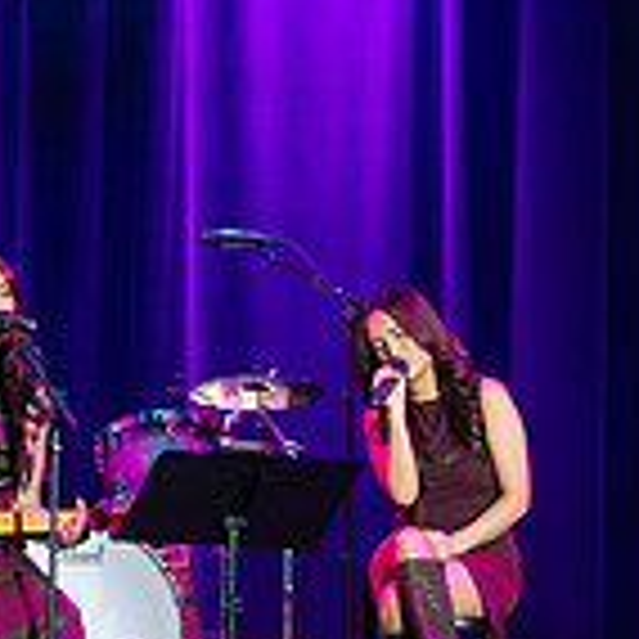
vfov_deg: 5.2
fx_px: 7101
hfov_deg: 5.2
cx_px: 184
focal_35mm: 340
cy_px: 437
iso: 2000
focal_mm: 98
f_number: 2.8
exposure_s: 1/200
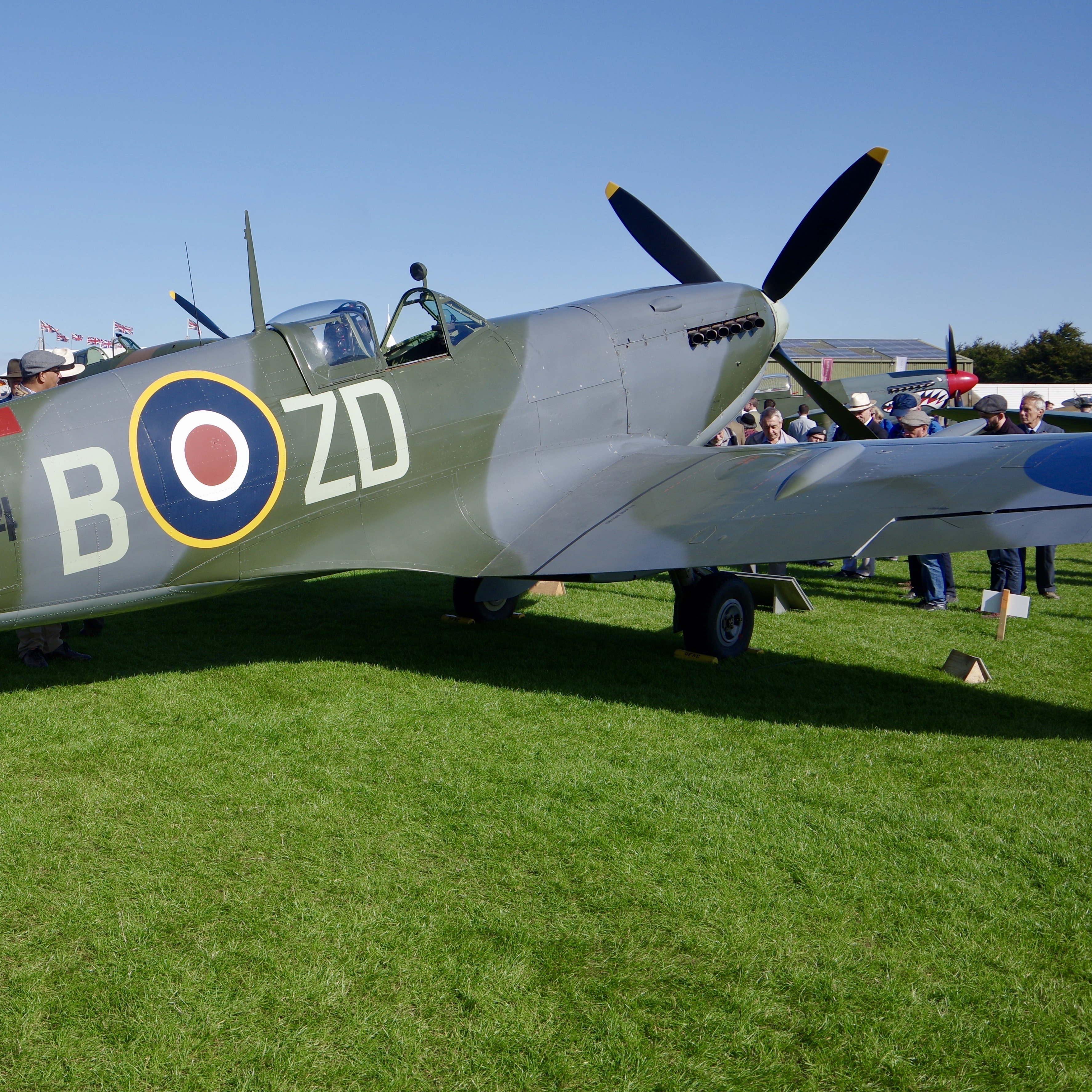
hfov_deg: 41.4
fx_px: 1392
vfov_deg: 42.8
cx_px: 256
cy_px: 502
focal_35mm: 39
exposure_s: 1/320
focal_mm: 18
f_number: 7.1
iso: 100
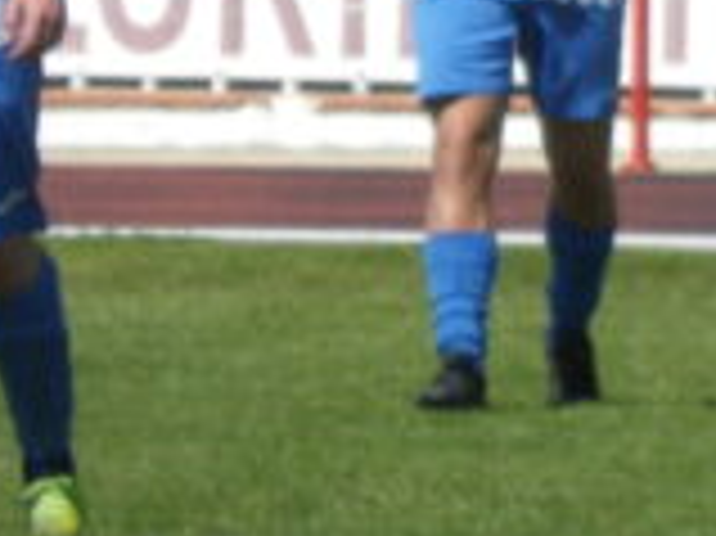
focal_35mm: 1725
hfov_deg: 1.2
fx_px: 35653
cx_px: 869
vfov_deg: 0.9
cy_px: -50
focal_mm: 81
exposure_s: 1/400
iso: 80
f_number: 5.9
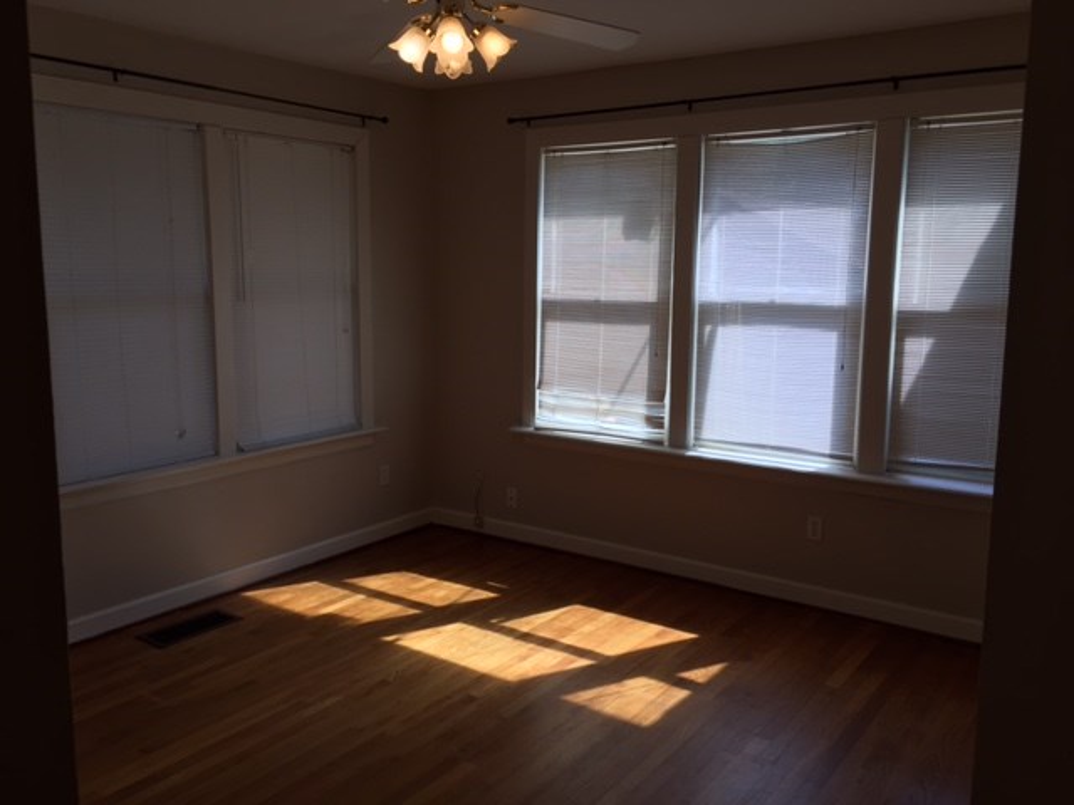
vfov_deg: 48.2
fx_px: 900
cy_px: 402
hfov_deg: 61.7
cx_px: 537
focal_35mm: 29
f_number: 2.2
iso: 32
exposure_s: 1/332
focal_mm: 4.15
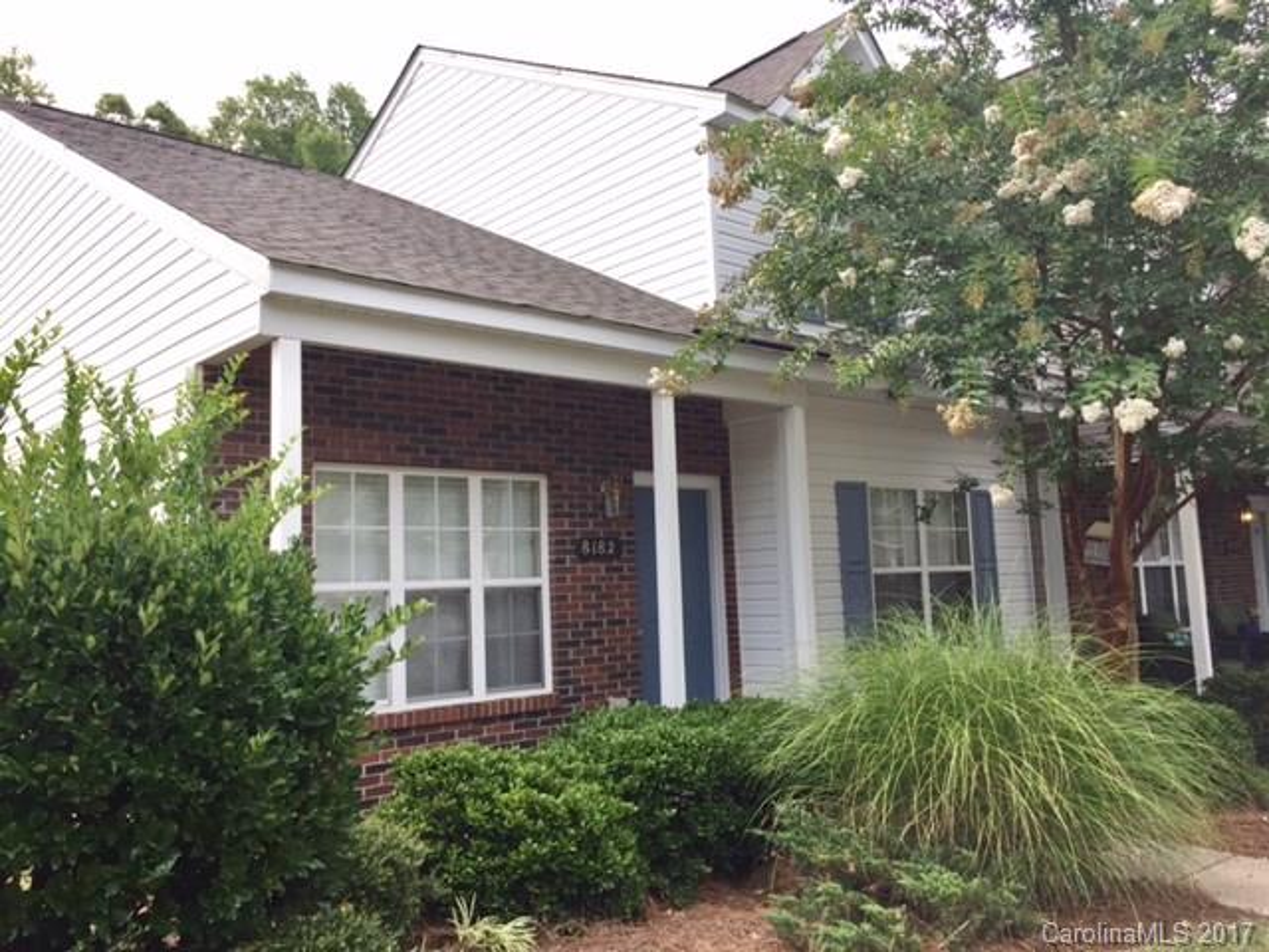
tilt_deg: +5.7
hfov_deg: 61.7
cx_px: 634
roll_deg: +2.3
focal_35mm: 29
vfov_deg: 48.2
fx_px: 1063
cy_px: 476
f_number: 2.2
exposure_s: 1/356
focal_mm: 4.15
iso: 32
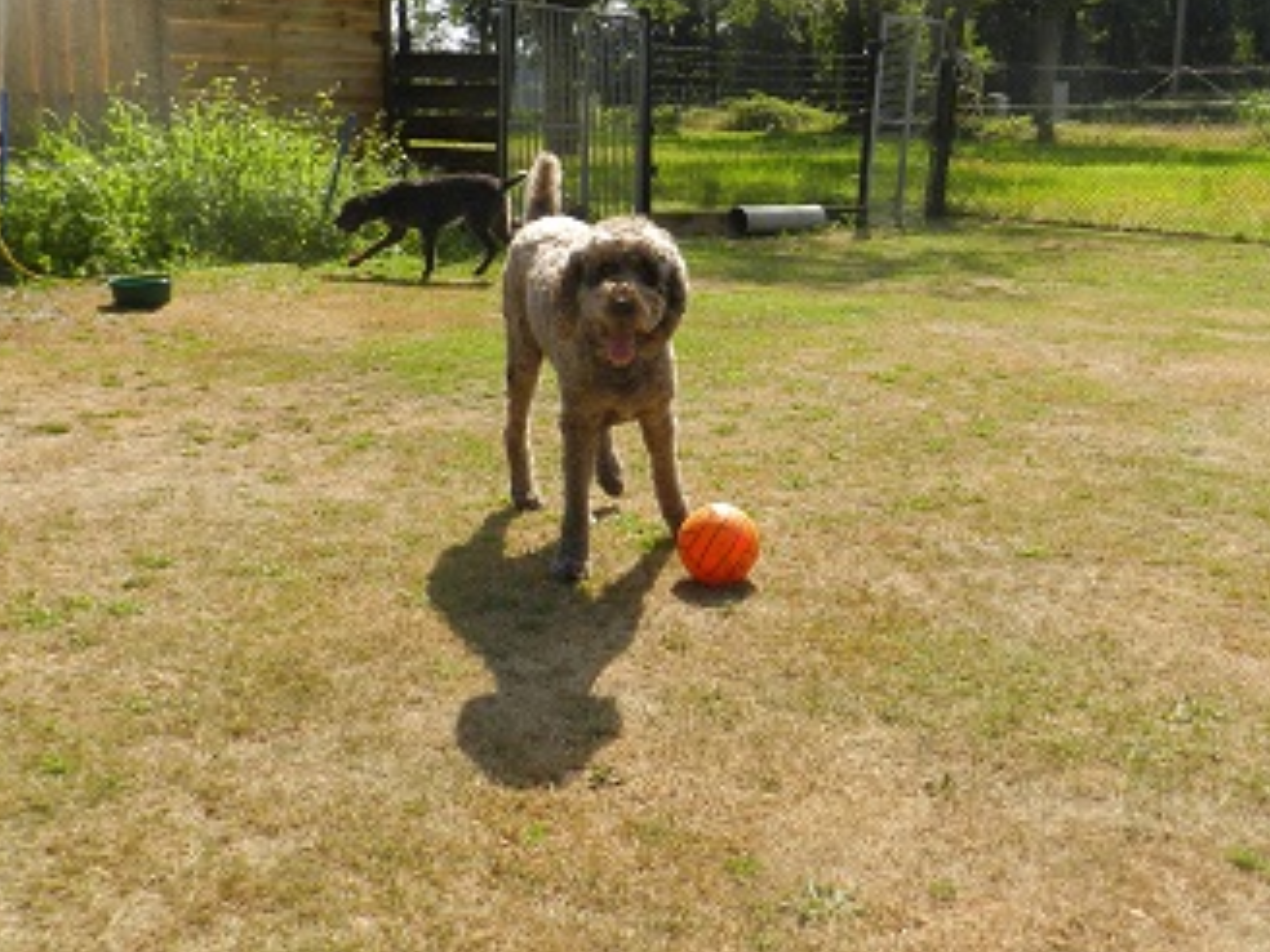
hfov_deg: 47.9
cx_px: 650
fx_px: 1431
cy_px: 387
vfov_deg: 36.7
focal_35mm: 39
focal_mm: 5.6
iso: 160
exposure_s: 1/800
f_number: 3.7
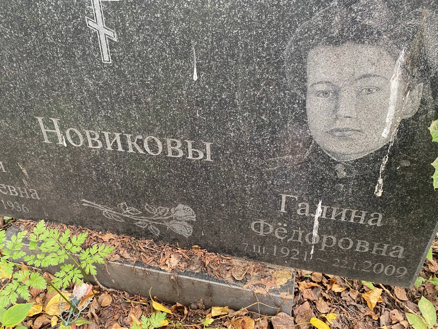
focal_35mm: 26
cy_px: 164
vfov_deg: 53.1
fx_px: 329
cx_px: 219
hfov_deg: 67.3
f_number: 1.8
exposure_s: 1/60
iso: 125
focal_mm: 4.25
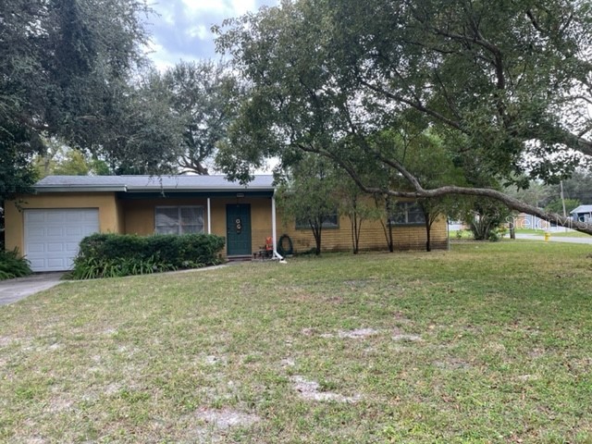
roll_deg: +2.5
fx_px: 445
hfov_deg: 67.3
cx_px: 296
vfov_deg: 53.1
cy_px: 222
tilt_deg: -0.5
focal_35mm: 26
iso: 32
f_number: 1.6
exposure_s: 1/350
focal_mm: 4.2
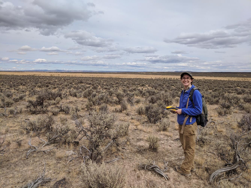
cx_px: 126
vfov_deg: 53.1
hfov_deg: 67.3
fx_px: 189
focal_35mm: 26
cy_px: 94
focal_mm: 4.67
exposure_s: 1/1825
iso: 43
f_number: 2
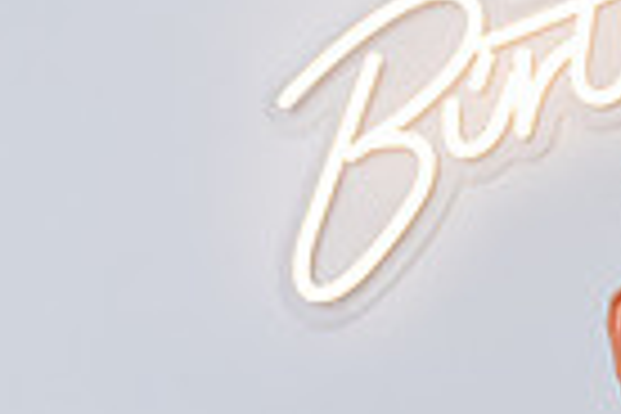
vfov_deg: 5.2
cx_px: 774
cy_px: 632
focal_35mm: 260
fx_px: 4485
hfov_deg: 7.8
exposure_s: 1/200
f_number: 4
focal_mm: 62
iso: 200
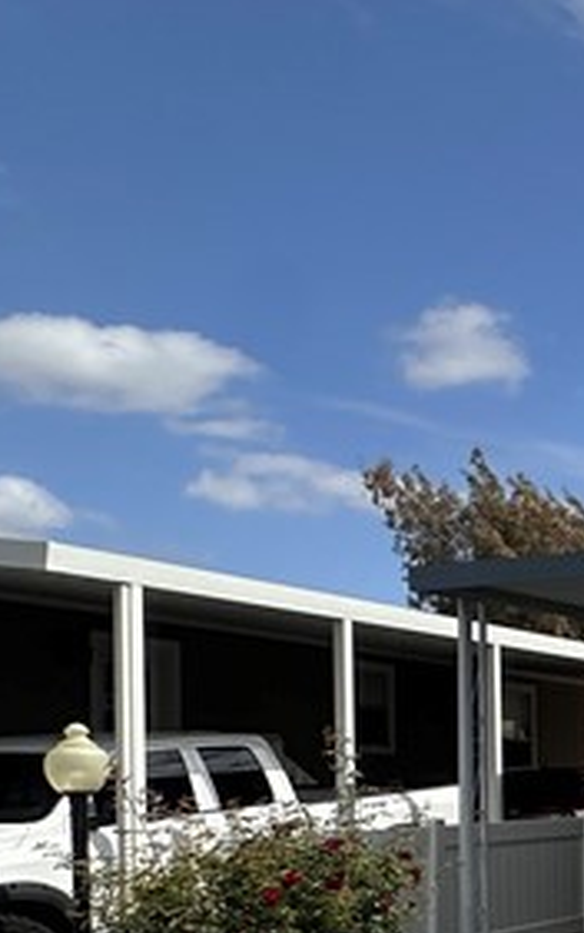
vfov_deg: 35.9
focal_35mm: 54
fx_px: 1373
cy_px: 784
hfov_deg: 14.8
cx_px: 1400
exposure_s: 1/2398
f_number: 2.2
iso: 40
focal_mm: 2.22
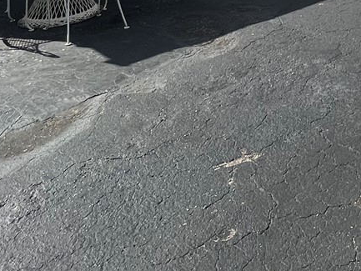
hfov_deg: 35.2
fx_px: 501
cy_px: -198
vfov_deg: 21.6
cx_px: 375
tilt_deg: +3.7
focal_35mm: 48
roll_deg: +2.0
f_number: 1.8
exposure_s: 1/1468
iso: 32
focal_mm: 1.57
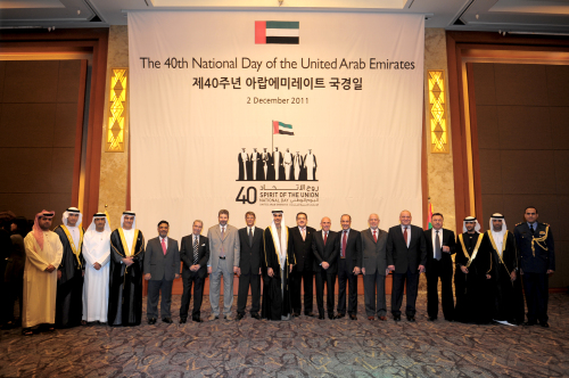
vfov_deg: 53.0
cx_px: 284
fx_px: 379
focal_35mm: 24
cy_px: 189
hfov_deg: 73.8
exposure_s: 1/80
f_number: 2.8
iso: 400
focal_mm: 24
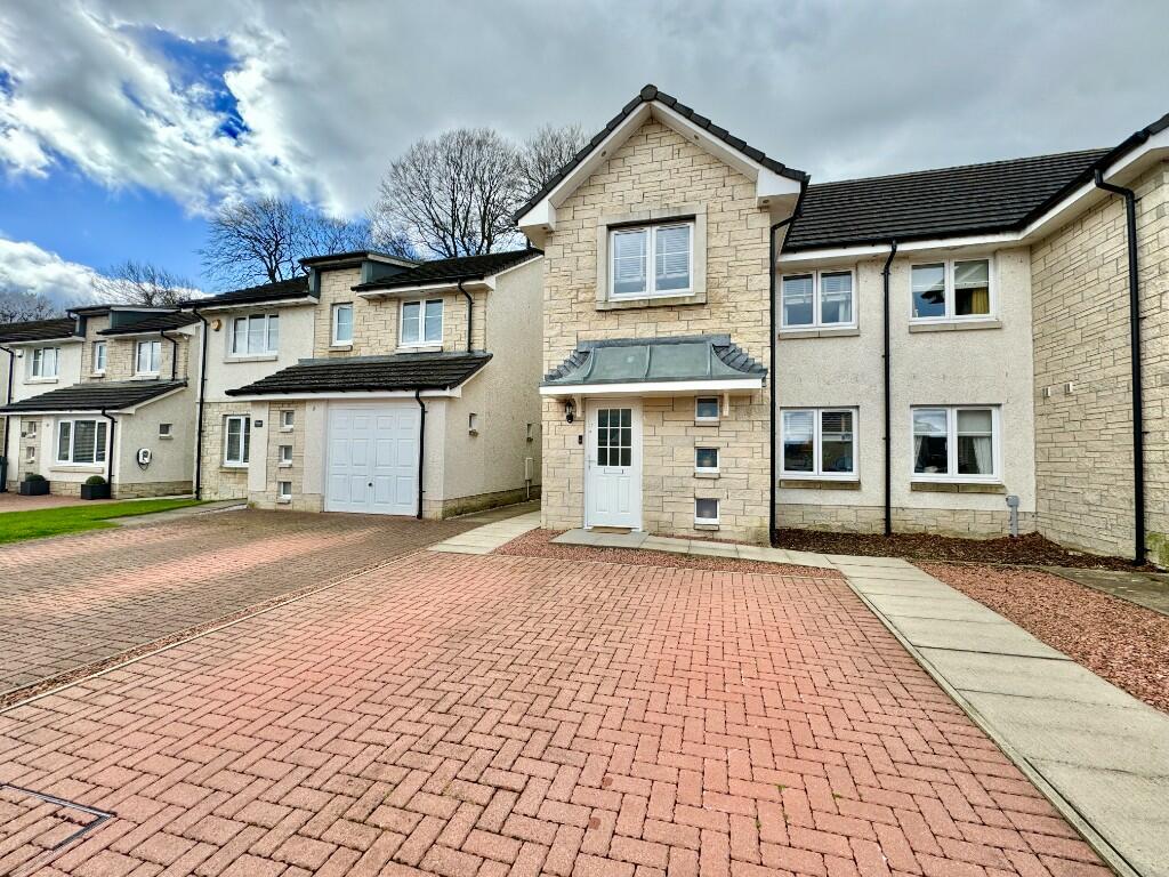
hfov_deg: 102.1
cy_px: 438
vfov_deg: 85.7
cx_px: 584
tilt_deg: +2.7
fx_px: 473
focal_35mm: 14
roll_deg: -0.8
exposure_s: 1/522
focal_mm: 2.22
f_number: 2.2
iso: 40
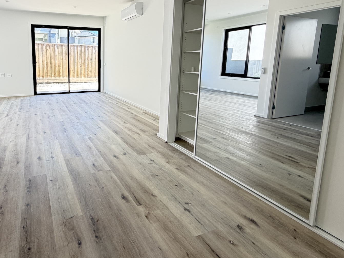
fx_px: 199
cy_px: 85
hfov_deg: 77.4
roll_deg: +0.3
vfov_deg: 64.2
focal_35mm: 20
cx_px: 99
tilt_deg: -7.5
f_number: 2.2
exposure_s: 1/121
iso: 125
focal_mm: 2.22
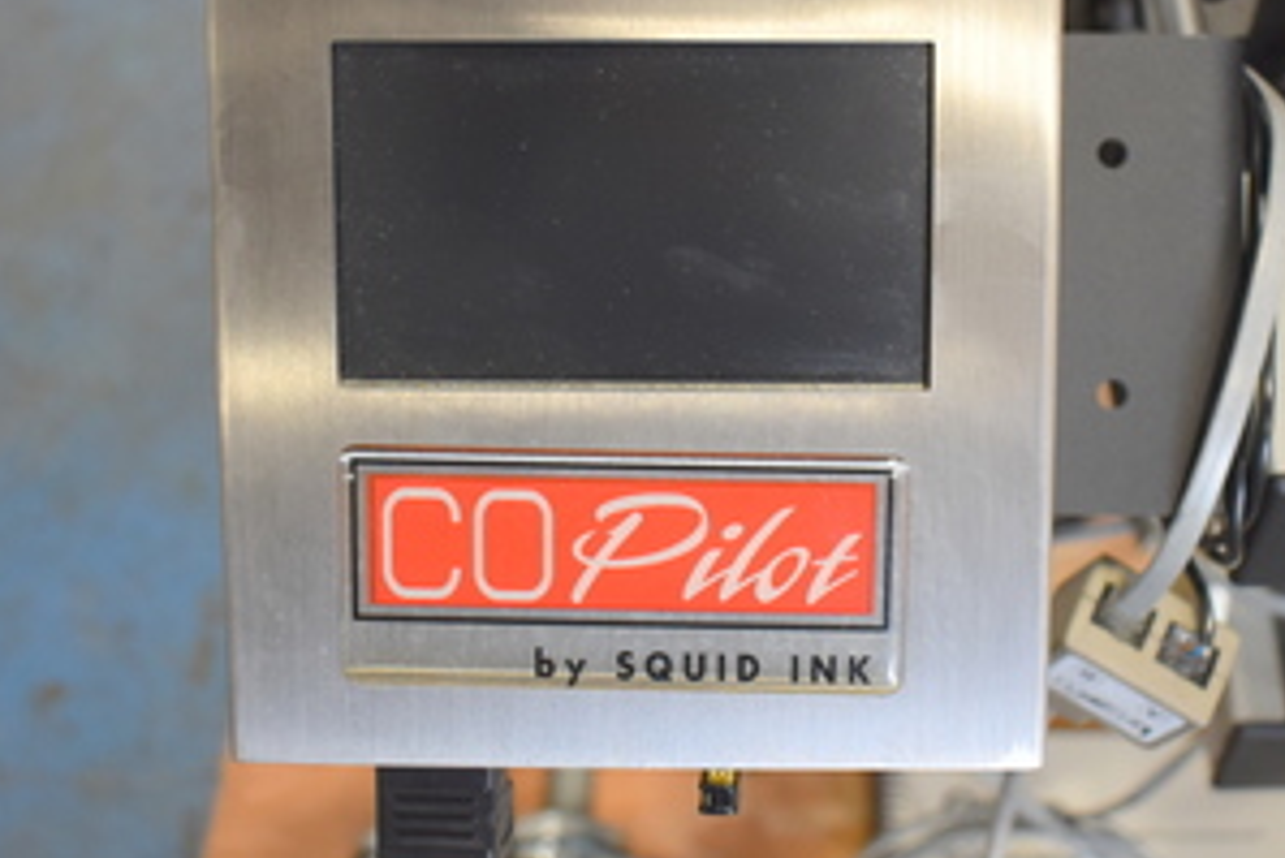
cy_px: 257
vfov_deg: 25.4
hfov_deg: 37.4
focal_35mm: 53
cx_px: 780
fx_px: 1887
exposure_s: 1/200
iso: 800
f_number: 3.8
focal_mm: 21
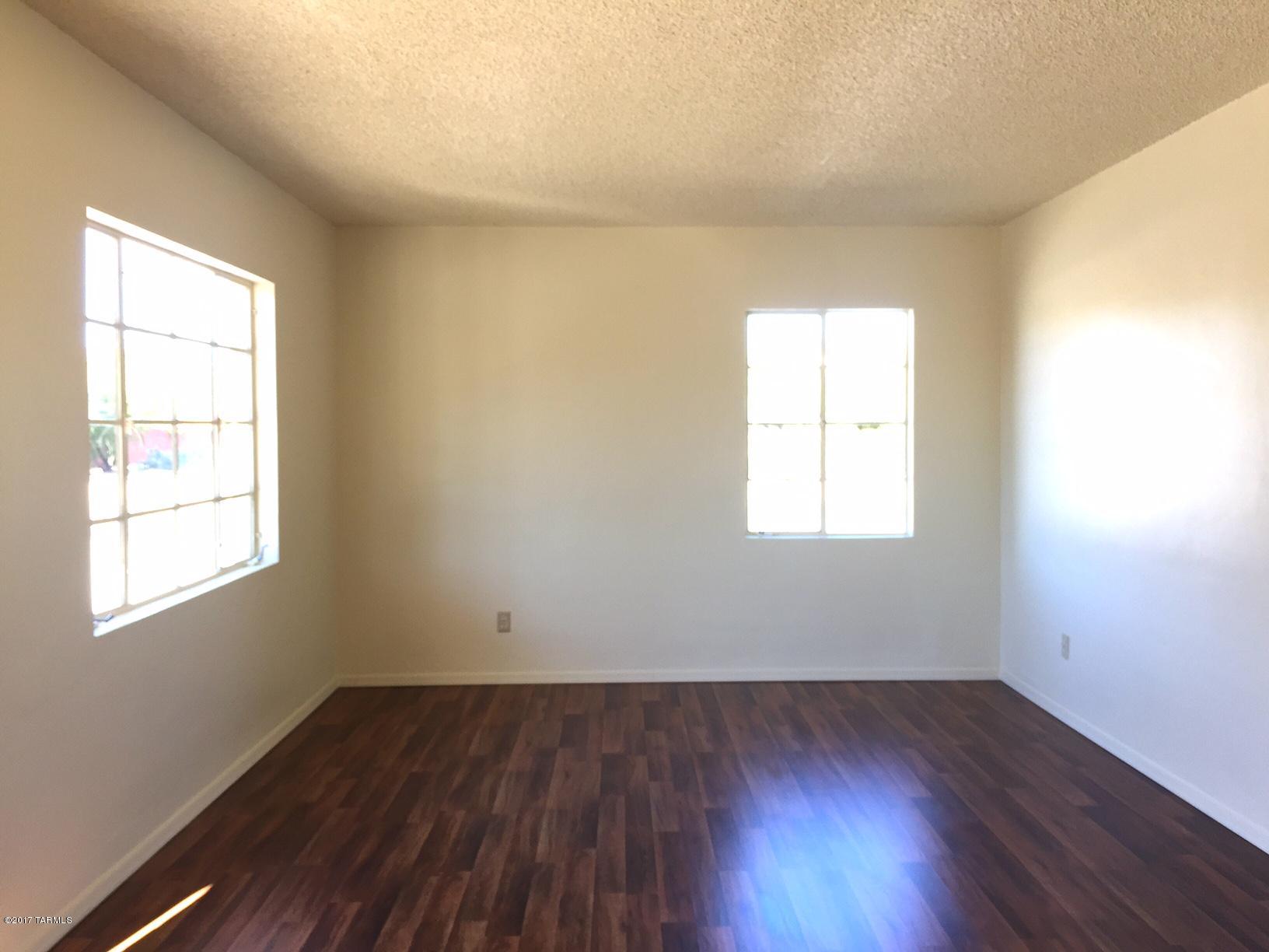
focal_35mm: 29
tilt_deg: -1.5
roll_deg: +0.3
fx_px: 1063
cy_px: 476
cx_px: 634
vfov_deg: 48.2
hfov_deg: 61.7
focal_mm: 4.15
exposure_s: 1/120
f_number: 2.2
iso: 50
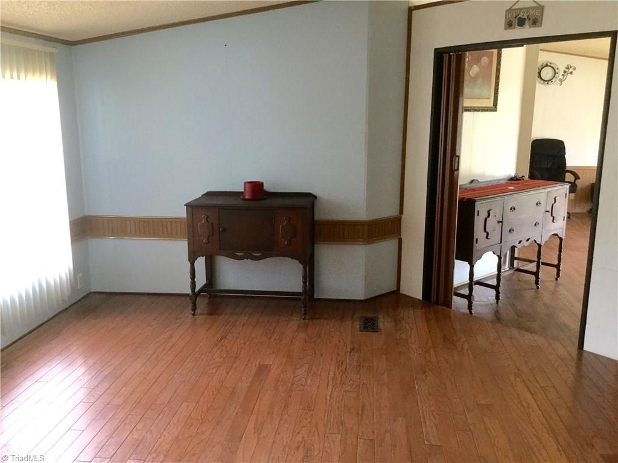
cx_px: 309
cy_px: 232
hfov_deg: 58.4
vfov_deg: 45.4
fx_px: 553
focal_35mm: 31
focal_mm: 3.3
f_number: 2.4
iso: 100
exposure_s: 1/30
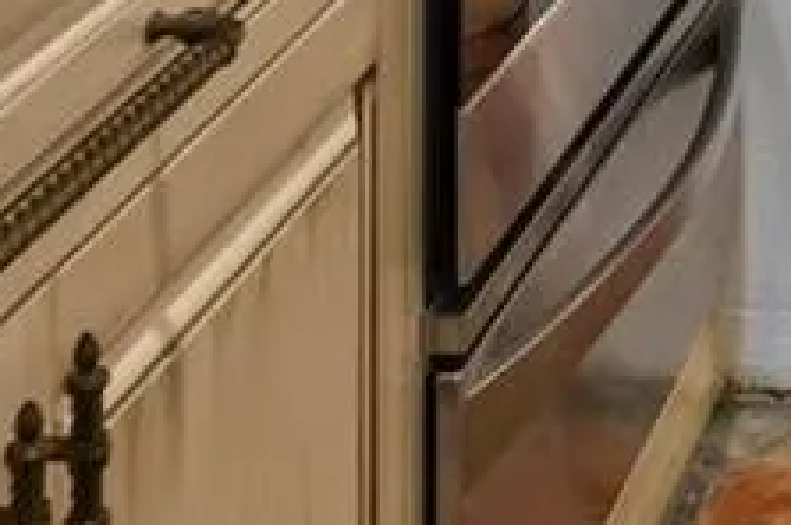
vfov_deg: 9.8
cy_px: -897
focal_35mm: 115
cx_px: 1366
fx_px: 2523
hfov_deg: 15.6
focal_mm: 16
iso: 320
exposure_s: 1/1.67
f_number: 8
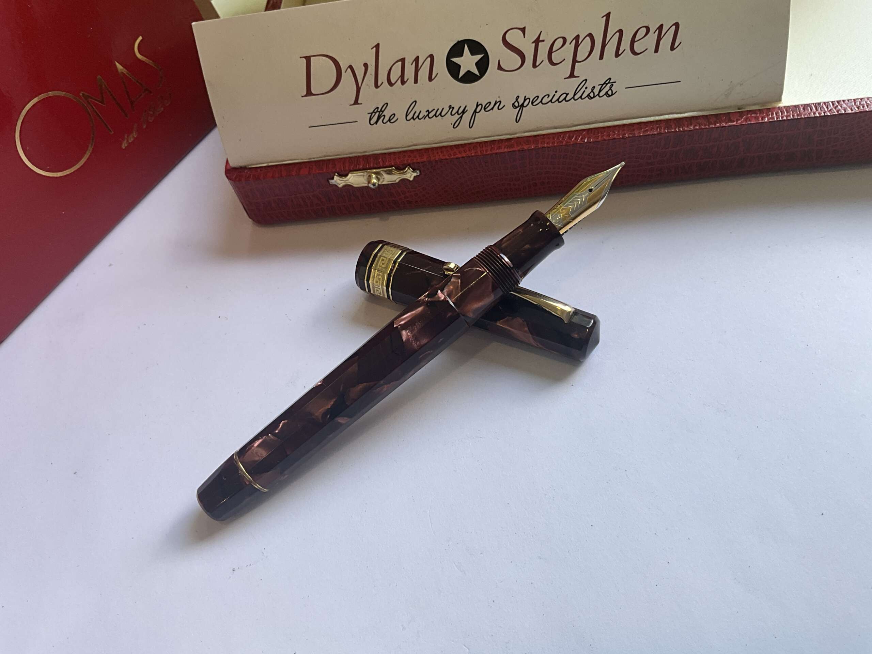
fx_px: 731
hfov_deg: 61.7
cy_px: 327
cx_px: 436
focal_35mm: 29
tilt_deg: -56.1
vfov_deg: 48.2
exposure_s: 1/100
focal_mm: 3
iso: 32
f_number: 1.8
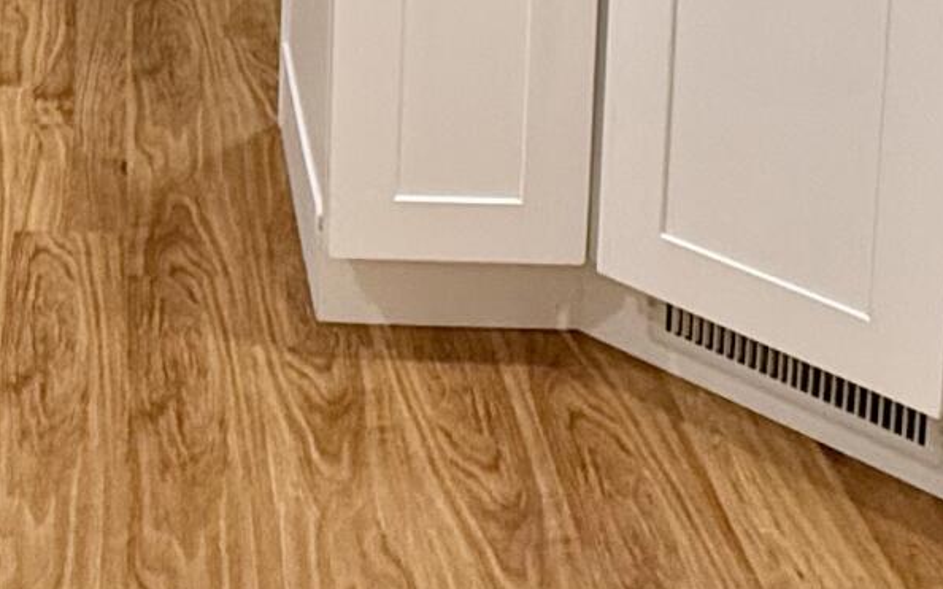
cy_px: -452
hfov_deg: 26.2
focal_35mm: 75
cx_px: 16
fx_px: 1927
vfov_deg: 15.2
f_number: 2.2
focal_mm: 2.22
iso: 250
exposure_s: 1/120
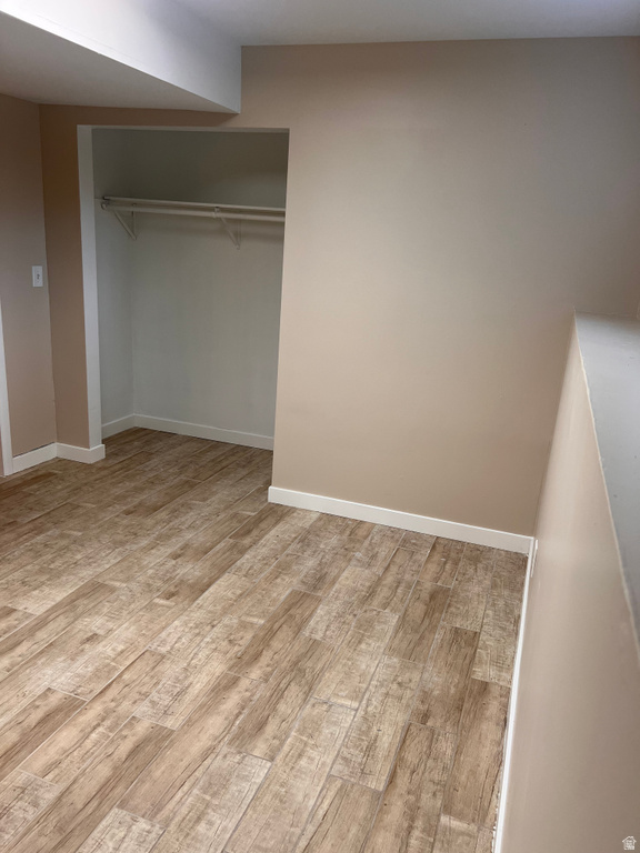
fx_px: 641
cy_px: 426
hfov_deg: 53.1
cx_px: 320
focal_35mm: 26
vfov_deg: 67.3
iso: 125
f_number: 1.5
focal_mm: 5.7
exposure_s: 1/120
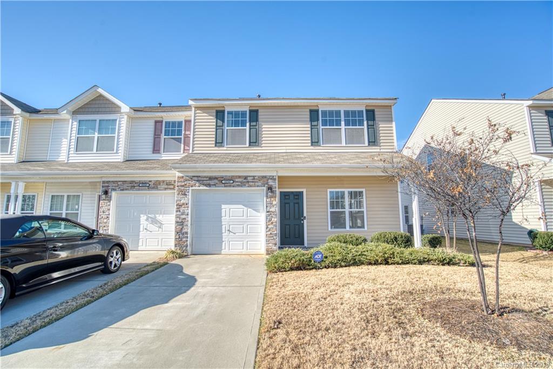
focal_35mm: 16
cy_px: 184
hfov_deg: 96.7
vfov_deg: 73.8
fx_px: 246
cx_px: 276
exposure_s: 1/80
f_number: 6.3
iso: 100
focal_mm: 16
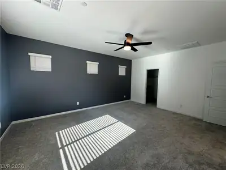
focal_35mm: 14
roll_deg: -1.4
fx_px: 91
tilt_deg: -3.5
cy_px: 85
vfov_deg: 85.7
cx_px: 113
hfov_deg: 102.1
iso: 64
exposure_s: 1/120
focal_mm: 2.22
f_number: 2.2
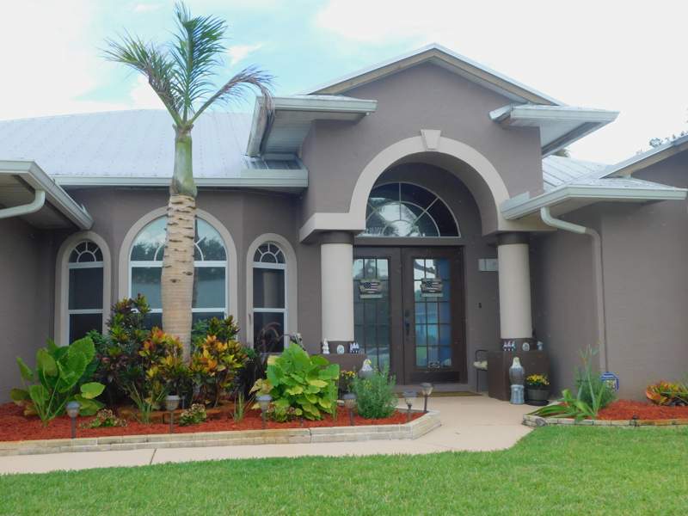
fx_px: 795
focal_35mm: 40
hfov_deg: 46.8
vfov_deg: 36.0
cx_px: 344
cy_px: 258
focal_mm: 7.1
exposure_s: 1/250
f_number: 3.6
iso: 125
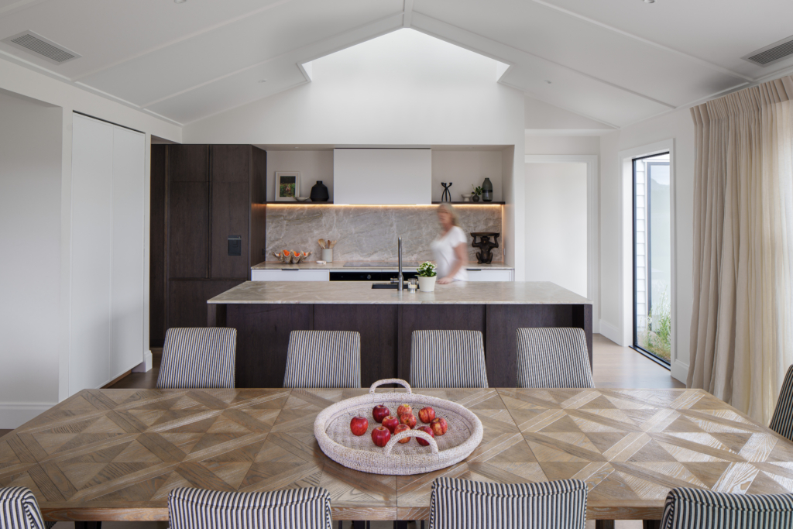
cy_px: 264
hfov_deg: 73.7
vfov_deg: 53.1
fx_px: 529
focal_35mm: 24
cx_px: 396
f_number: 9
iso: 200
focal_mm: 24
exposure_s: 1/8
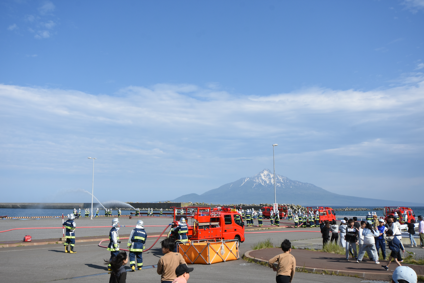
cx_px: 212
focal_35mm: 36
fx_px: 424
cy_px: 142
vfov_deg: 36.9
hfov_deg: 53.1
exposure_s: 1/1000
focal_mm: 24
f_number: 8
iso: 320
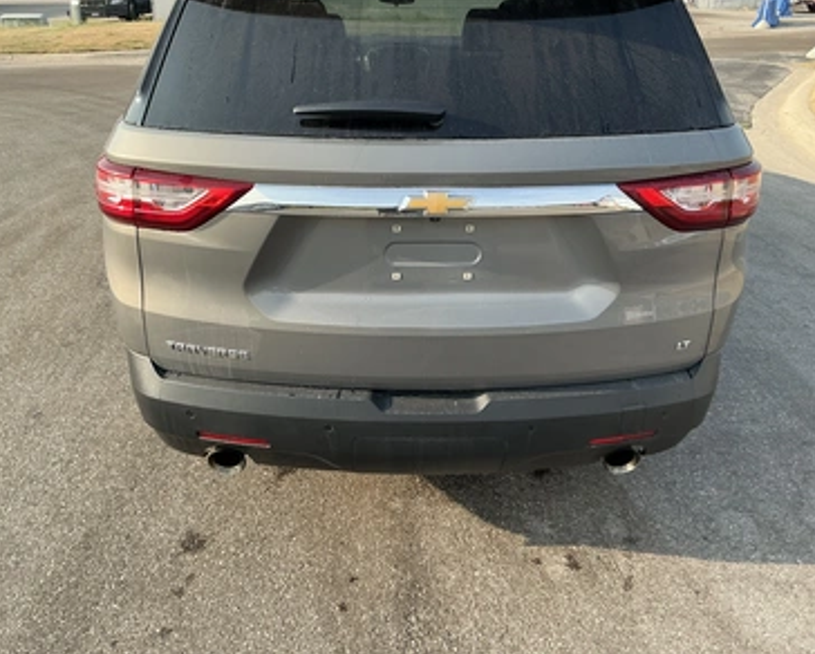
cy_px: 323
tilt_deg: -22.0
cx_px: 385
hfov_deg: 58.7
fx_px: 724
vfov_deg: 48.6
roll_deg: -2.3
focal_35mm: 30
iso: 25
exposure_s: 1/442
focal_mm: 3
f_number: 1.8
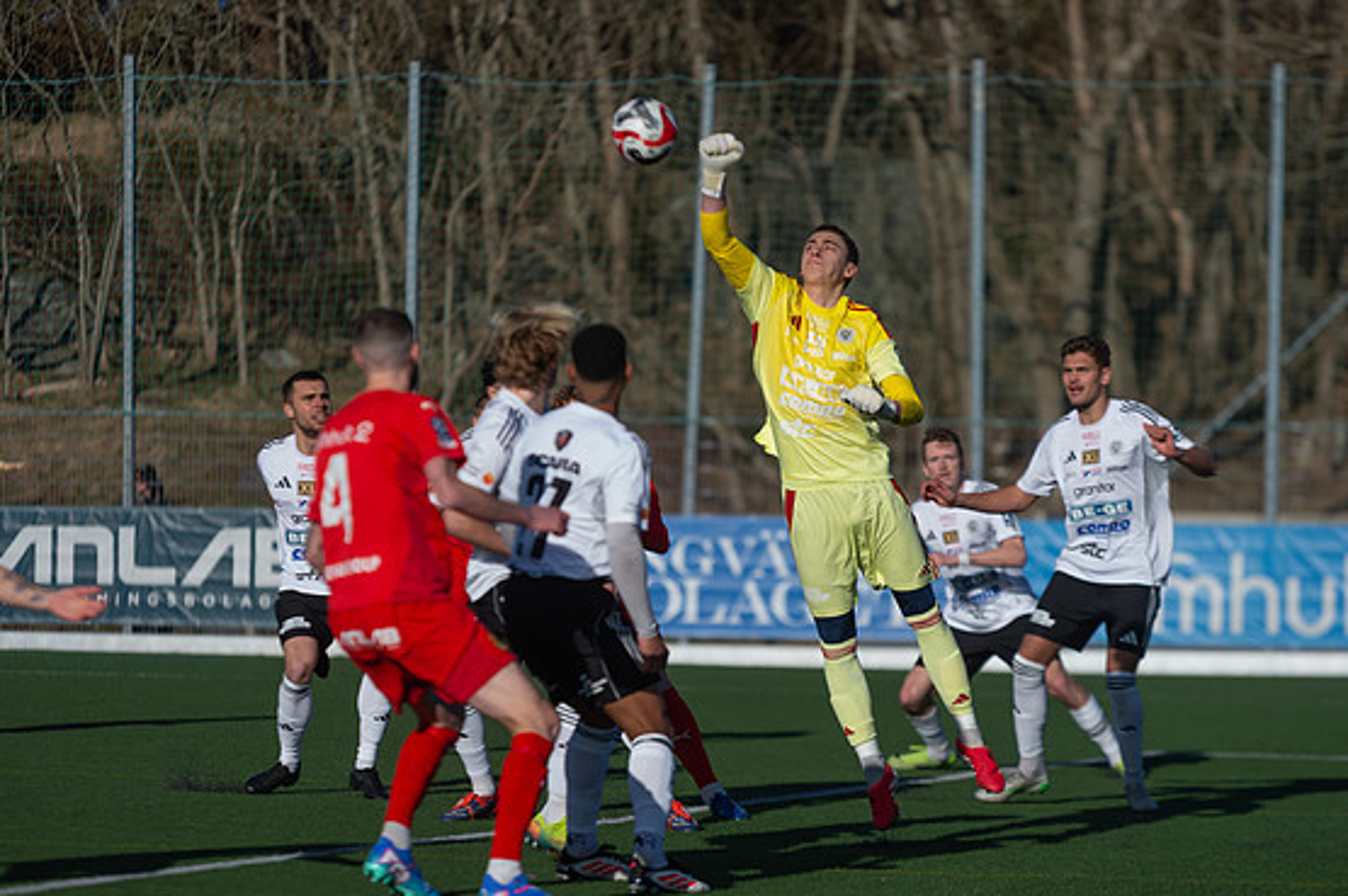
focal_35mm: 209
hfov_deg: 9.9
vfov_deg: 6.6
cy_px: 449
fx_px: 7819
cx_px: 653
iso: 100
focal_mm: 200
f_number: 3.2
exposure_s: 1/1600
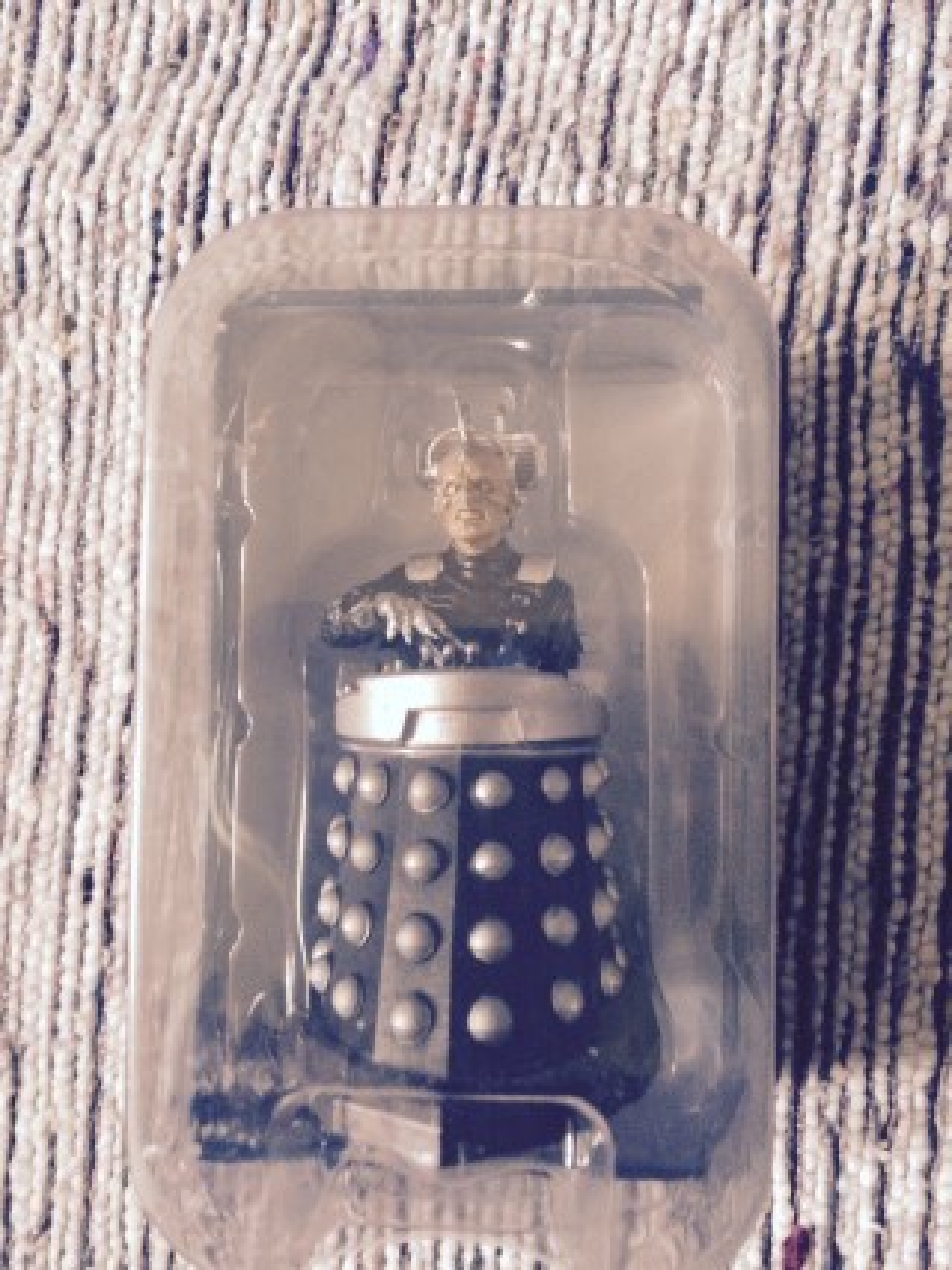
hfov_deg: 48.2
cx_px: 476
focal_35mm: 29
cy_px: 635
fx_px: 1064
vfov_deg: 61.7
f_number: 2.2
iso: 320
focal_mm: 4.15
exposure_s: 1/24
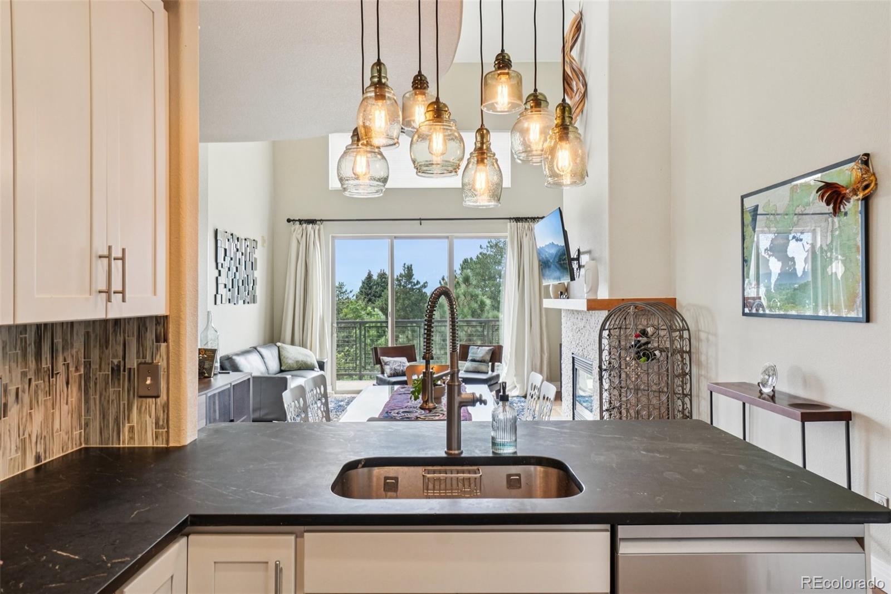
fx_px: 520
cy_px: 297
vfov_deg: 59.5
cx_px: 446
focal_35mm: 21
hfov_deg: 81.2
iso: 400
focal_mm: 14
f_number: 8
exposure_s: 1/40
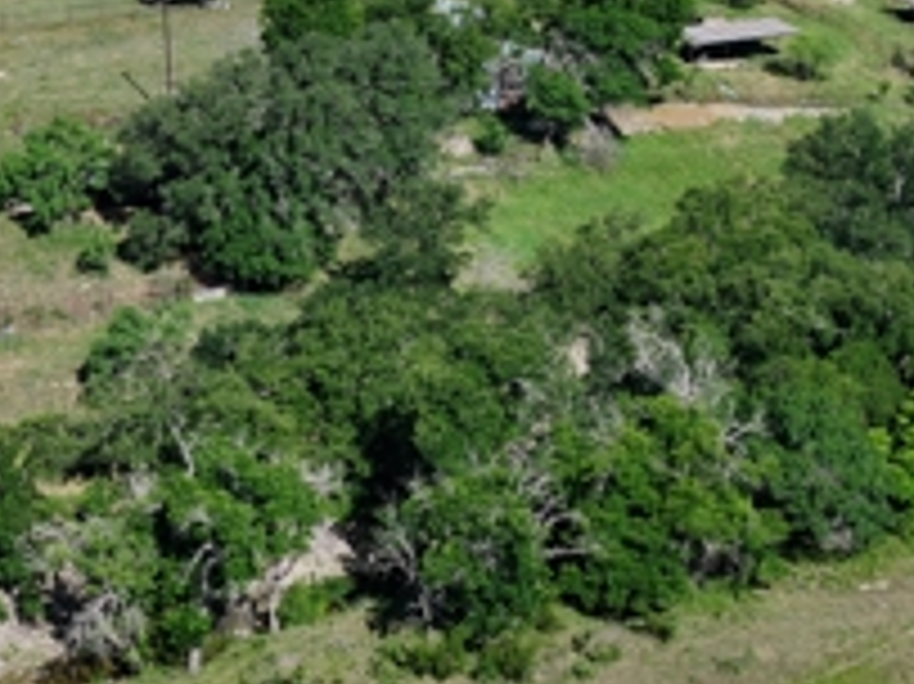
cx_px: 185
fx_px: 3642
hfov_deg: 14.2
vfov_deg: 10.7
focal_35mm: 138
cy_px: 216
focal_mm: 19.35
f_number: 2.8
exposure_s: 1/200
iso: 100
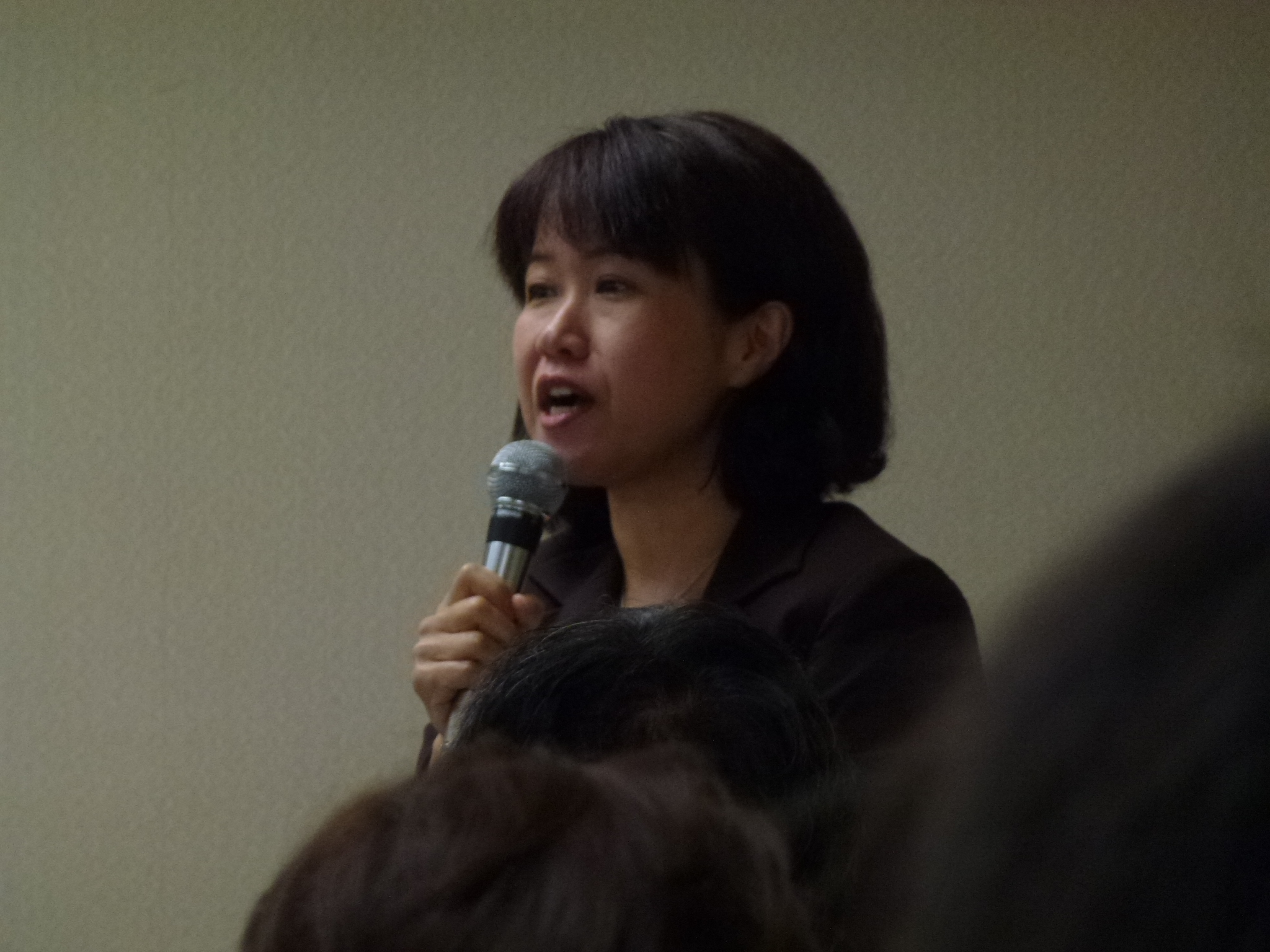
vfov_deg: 3.9
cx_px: 635
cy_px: 476
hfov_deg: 5.2
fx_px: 14088
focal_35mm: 384
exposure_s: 1/60
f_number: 5.9
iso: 400
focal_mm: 68.8
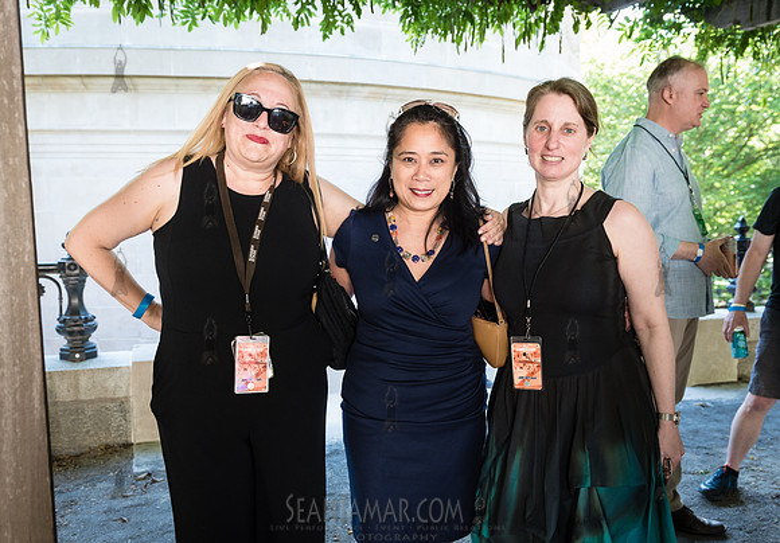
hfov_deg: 54.5
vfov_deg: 39.5
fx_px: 757
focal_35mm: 34
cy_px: 260
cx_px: 415
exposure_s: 1/125
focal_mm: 29
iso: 1000
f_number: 4.5
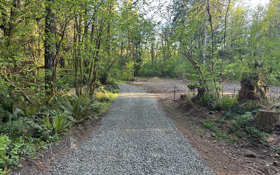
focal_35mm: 26
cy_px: 96
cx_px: 138
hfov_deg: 70.4
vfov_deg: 47.5
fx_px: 198
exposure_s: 1/122
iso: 80
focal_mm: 6.86
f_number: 1.78
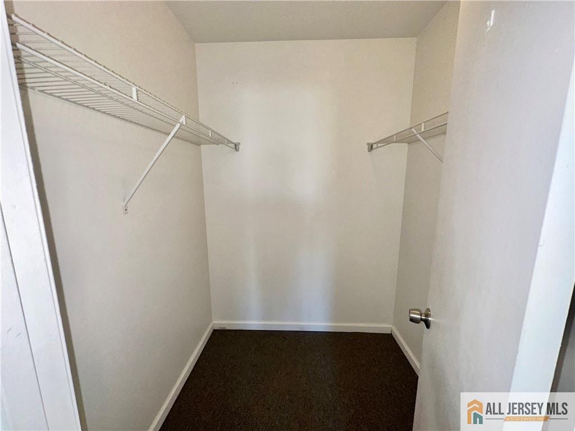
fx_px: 233
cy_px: 216
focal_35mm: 14
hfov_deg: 102.1
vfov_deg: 85.7
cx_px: 288
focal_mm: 2.22
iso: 100
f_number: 2.2
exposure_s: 1/60
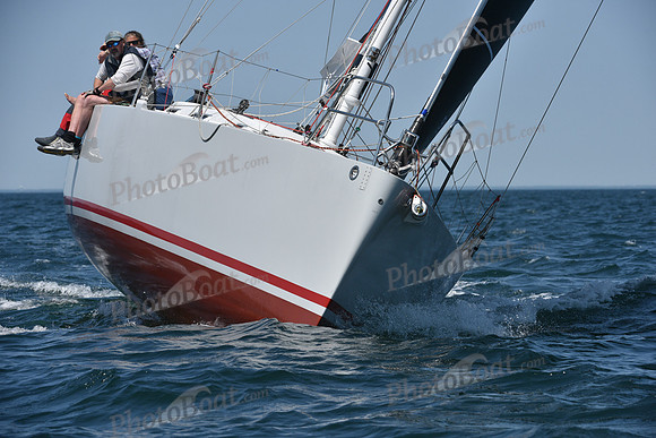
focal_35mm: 200
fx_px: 3645
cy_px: 219
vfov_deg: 6.9
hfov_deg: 10.3
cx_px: 328
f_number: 8
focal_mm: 200
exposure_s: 1/1600
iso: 320
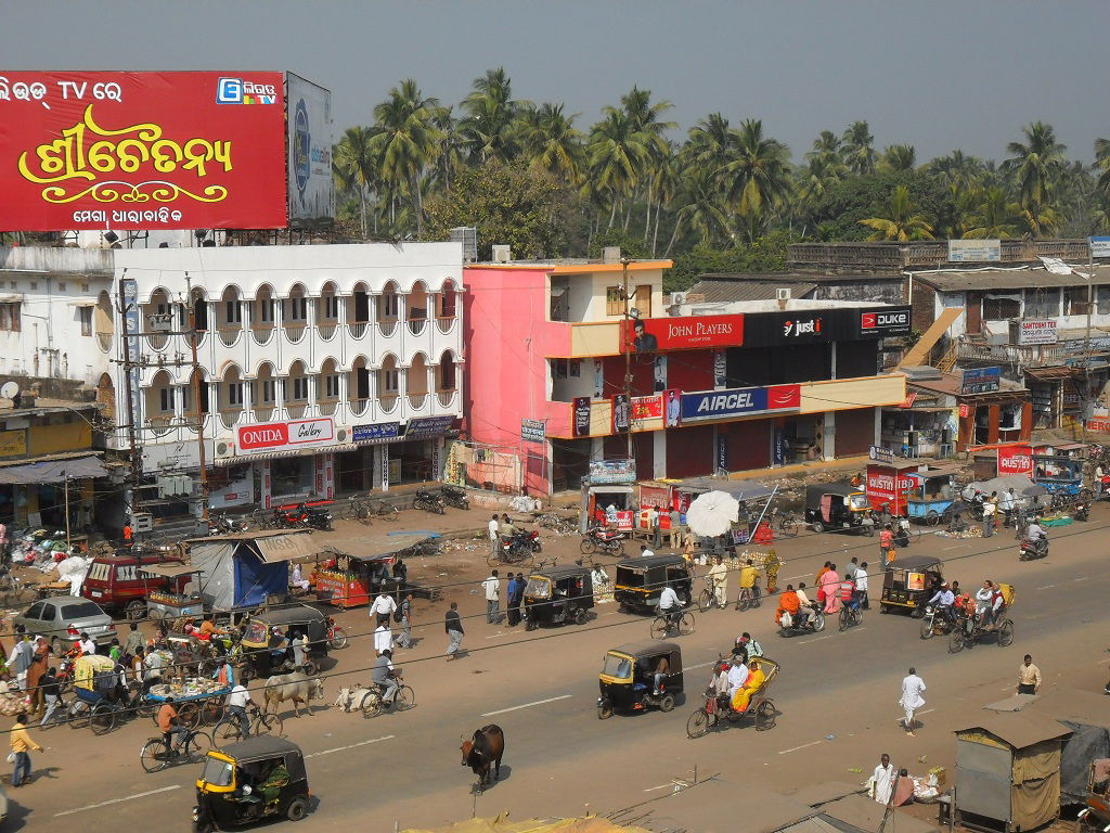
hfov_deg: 30.7
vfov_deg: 23.3
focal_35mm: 63
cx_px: 555
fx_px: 2020
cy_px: 416
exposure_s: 1/750
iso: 100
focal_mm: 11.2
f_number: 5.6
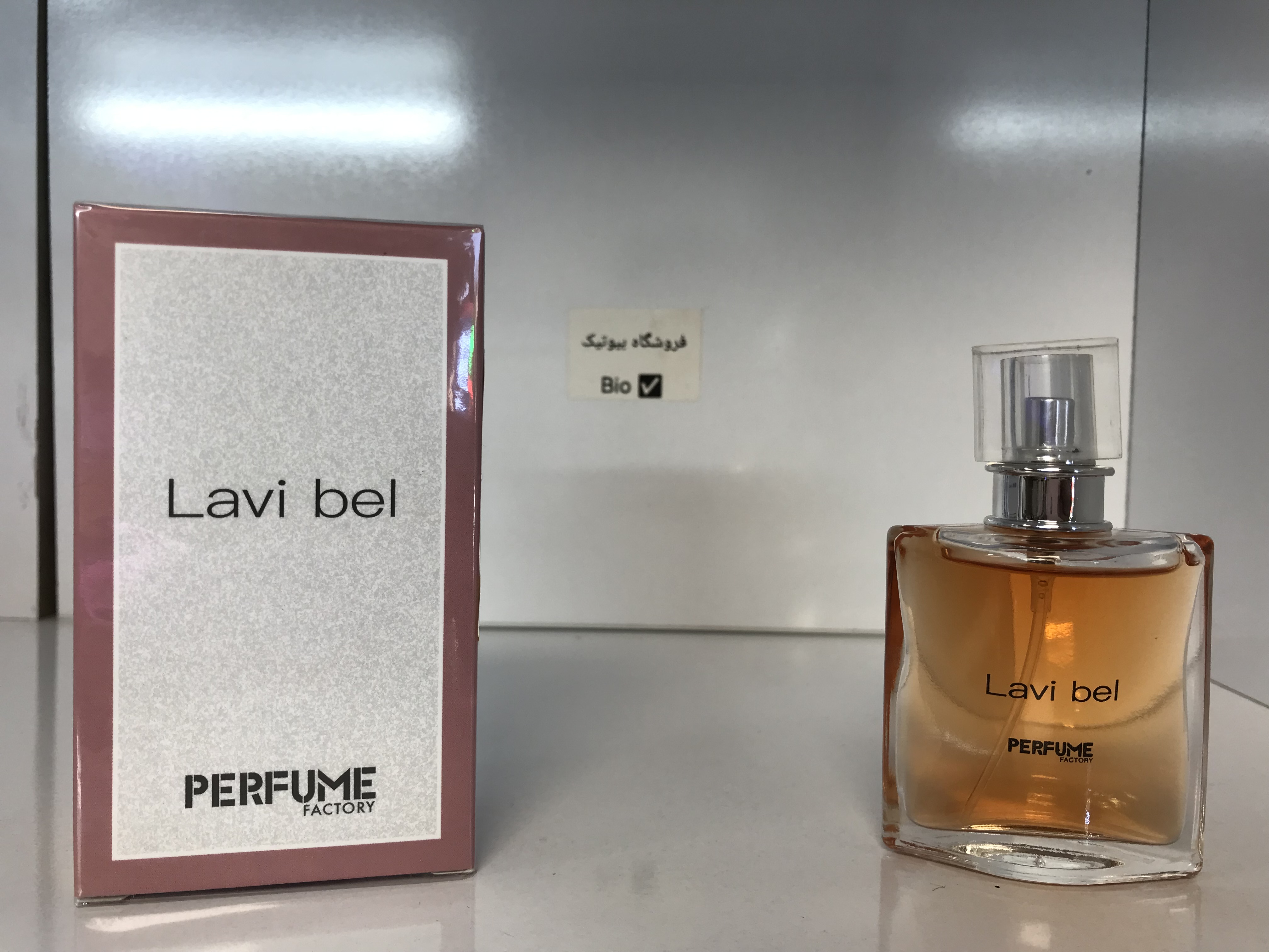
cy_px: 476
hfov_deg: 63.4
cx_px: 634
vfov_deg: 49.7
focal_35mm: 28
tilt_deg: -3.4
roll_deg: -1.6
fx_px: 1026
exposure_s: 1/110
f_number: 1.8
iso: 20
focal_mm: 3.99
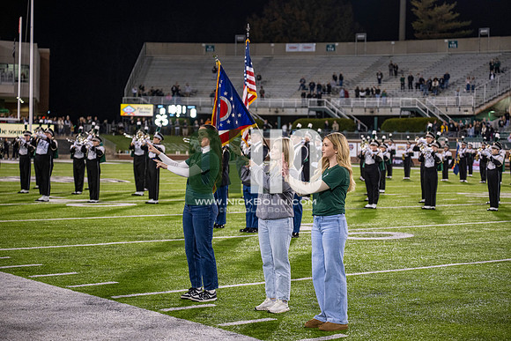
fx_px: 994
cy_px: 170
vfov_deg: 19.5
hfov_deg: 28.8
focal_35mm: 70
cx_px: 256
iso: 1250
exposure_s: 1/500
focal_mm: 70
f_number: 3.2
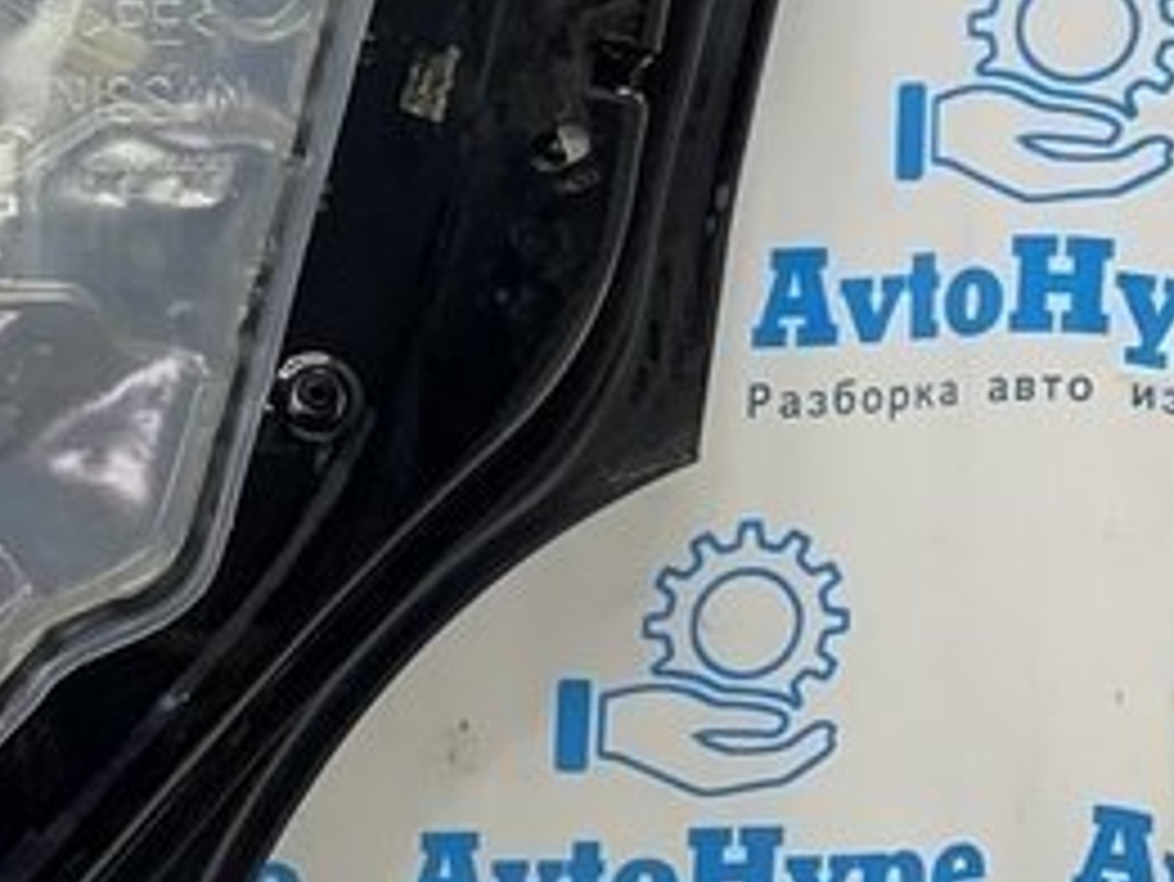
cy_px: 68
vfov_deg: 14.4
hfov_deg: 18.1
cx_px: -301
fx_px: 3461
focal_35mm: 102
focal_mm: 4.25
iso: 64
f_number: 1.8
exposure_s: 1/100
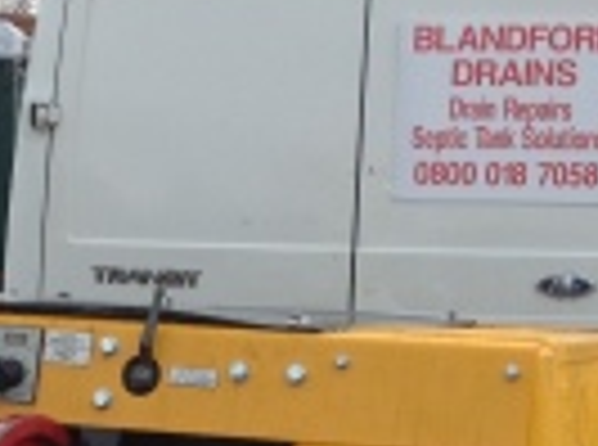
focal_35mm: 135
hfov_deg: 14.6
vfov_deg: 10.7
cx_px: 139
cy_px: 545
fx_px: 2326
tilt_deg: -8.2
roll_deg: -0.4
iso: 50
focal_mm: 4.28
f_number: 2.4
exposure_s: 1/250
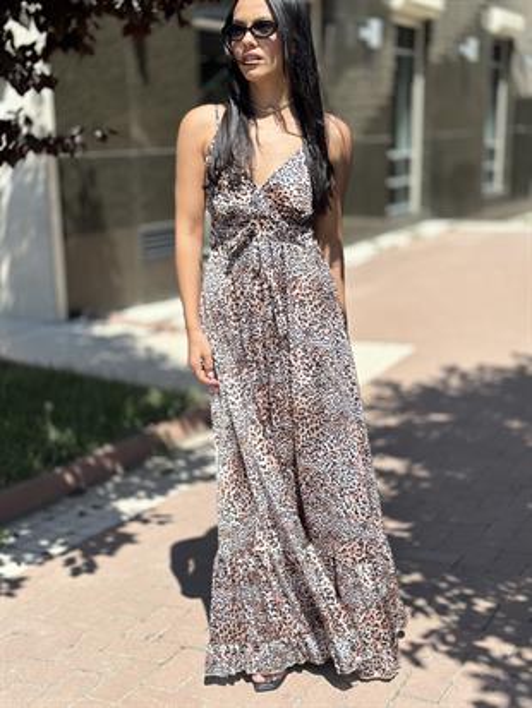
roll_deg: +0.1
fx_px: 983
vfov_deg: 39.6
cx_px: 266
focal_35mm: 48
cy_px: 354
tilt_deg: -14.2
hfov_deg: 30.3
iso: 80
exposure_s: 1/4184
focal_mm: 6.86
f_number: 1.78
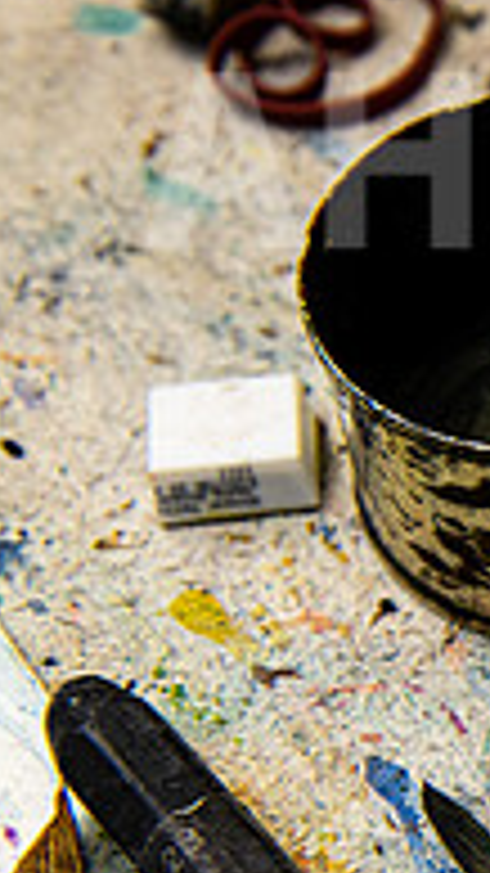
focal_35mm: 125
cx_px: 1241
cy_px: 695
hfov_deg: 8.7
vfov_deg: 17.0
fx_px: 2890
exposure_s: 1/5
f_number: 5.6
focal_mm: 40
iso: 64
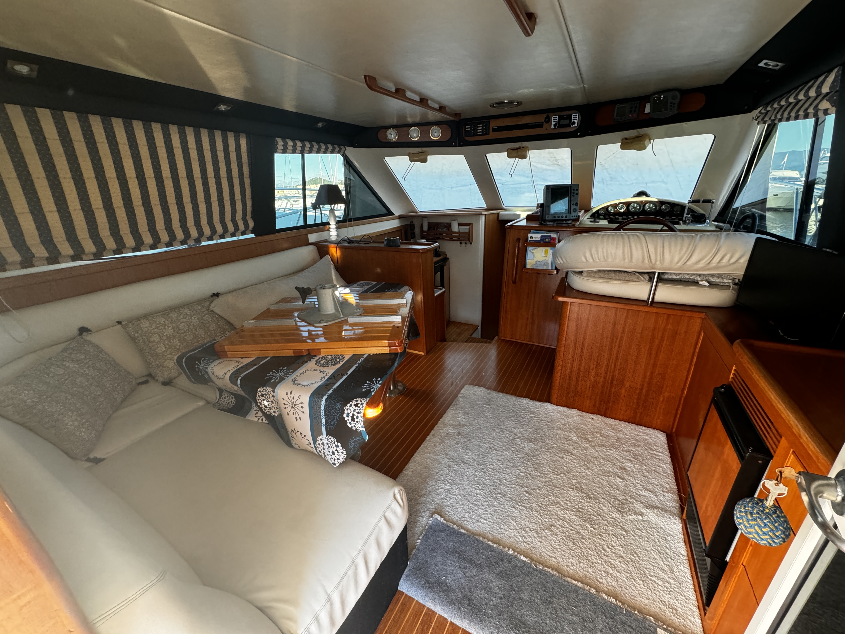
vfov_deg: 85.7
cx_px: 422
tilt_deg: -19.1
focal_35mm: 14
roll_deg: +2.6
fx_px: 342
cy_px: 317
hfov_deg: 102.1
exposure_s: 1/92
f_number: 2.2
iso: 320
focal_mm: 2.22
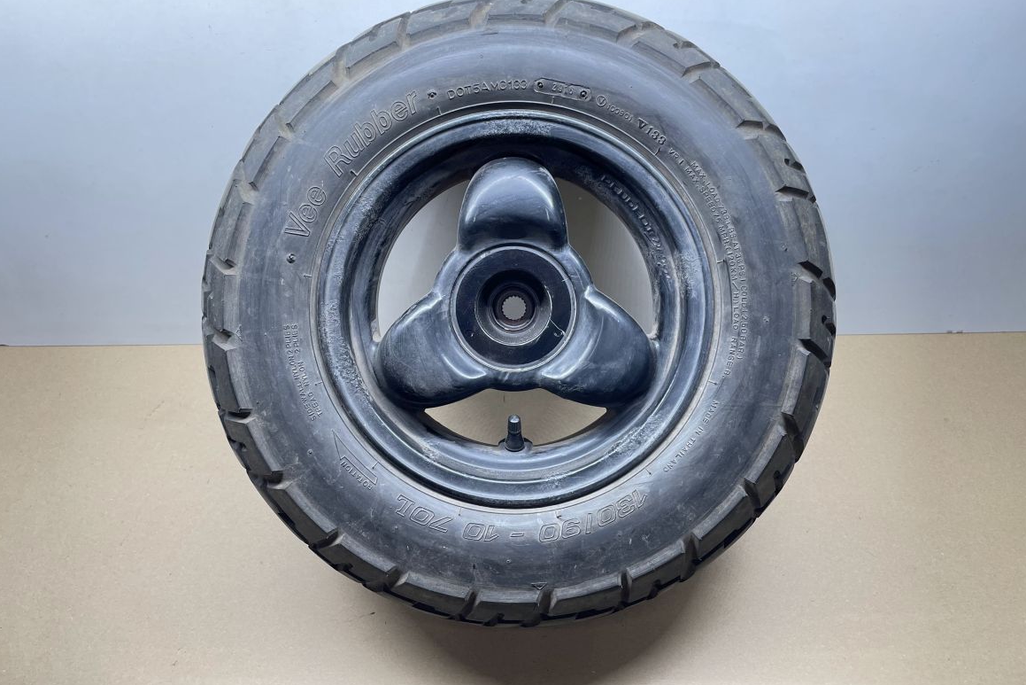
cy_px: 309
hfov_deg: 65.5
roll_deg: +4.0
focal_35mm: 28
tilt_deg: -42.4
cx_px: 498
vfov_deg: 46.4
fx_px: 798
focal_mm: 4.2
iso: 80
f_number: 1.6
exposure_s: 1/50
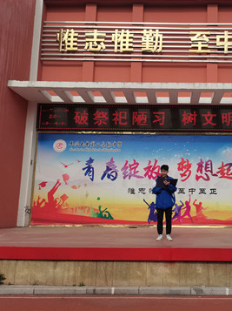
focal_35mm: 35
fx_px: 313
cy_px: 155
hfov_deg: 39.5
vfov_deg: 52.7
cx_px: 175
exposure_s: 1/2096
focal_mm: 5.58
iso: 50
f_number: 1.8
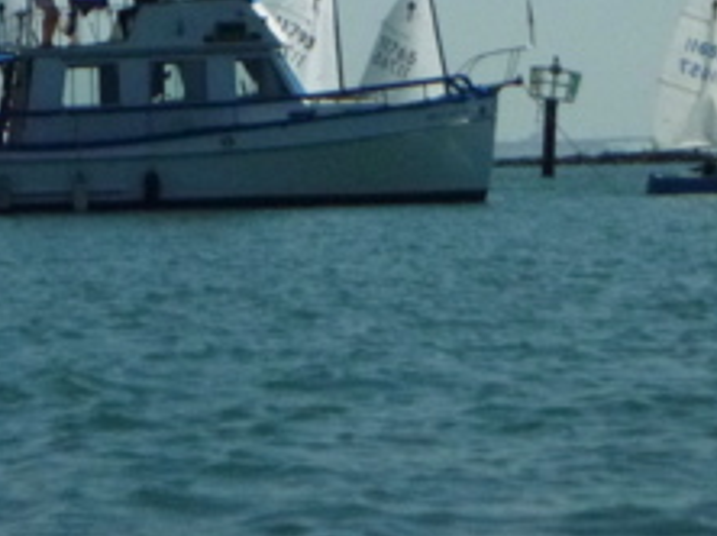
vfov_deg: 5.5
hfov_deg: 7.3
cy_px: -186
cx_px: 55
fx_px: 5586
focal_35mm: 270
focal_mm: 18
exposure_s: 1/800
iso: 400
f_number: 13
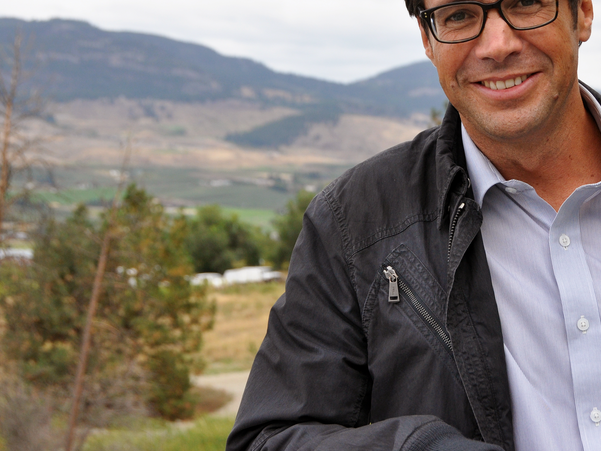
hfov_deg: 20.3
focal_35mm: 96
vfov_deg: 15.4
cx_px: 428
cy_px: 136
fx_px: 1667
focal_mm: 40
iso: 400
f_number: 7.1
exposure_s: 1/200
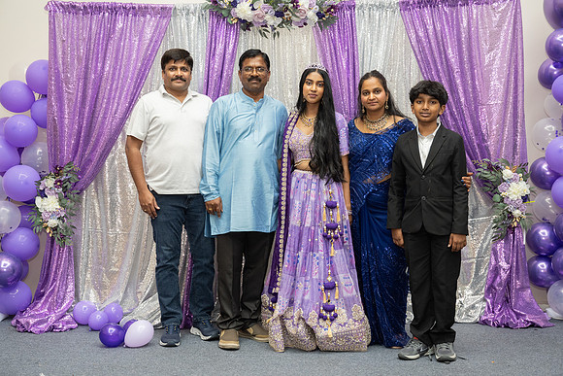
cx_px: 282
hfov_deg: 44.4
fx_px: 690
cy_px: 188
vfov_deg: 30.5
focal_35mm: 44
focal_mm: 43
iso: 1000
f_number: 3.5
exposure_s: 1/160
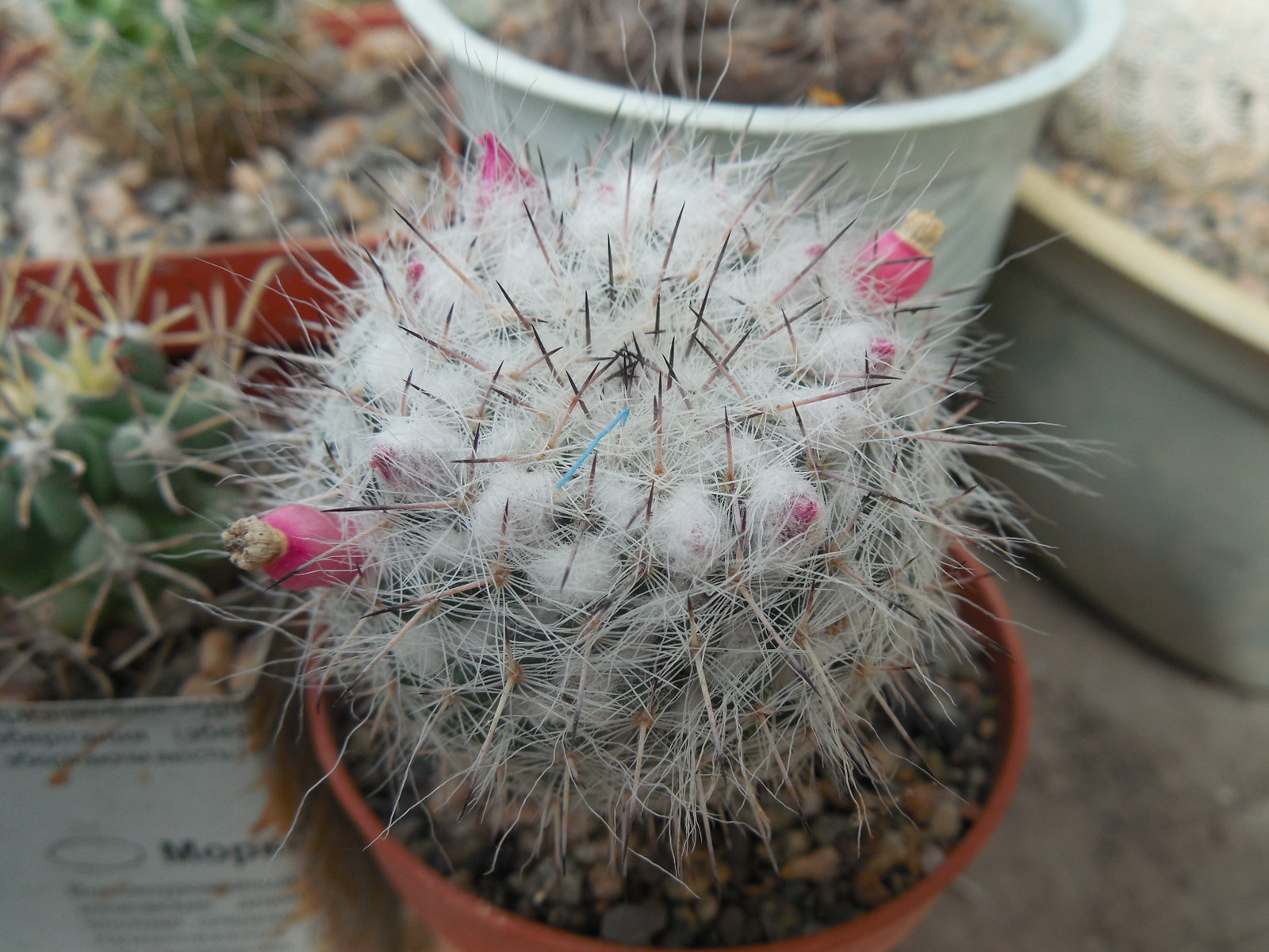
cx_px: 634
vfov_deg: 45.4
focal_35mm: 31
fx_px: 1136
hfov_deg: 58.4
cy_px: 476
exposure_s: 1/200
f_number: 3.6
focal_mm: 5.6
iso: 125
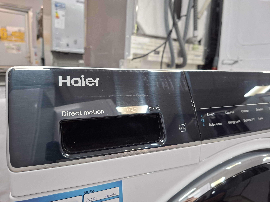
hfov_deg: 73.9
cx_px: 135
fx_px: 179
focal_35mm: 23
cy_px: 101
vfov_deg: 58.9
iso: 250
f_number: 1.8
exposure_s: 1/50
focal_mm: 5.54
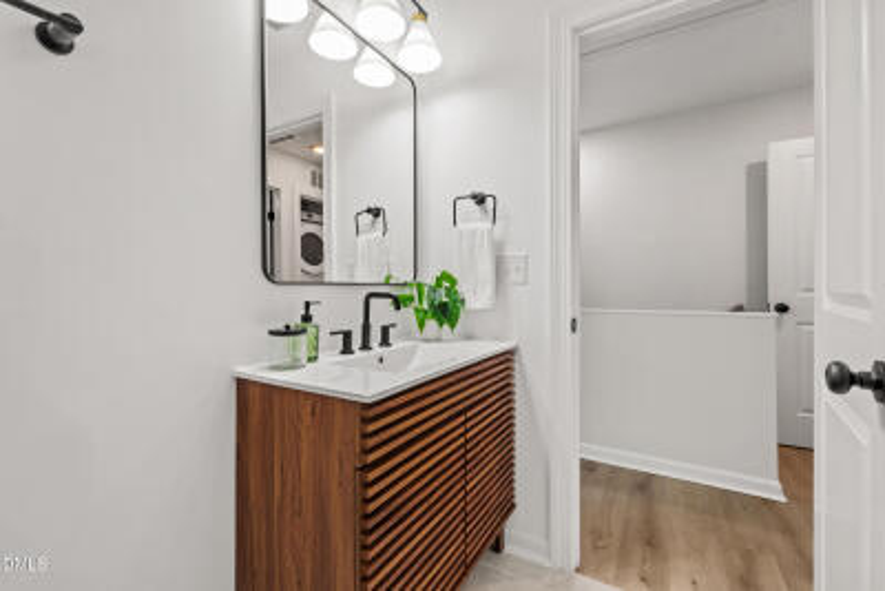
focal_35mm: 15
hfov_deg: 100.4
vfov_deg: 77.4
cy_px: 296
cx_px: 442
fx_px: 369
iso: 100
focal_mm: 10
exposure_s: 1/4
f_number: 8
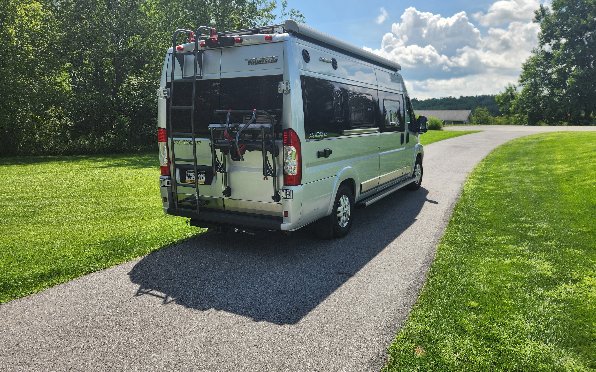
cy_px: 179
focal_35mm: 25
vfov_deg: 49.3
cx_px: 302
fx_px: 406
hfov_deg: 72.5
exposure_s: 1/1414
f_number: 1.8
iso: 20
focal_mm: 5.4
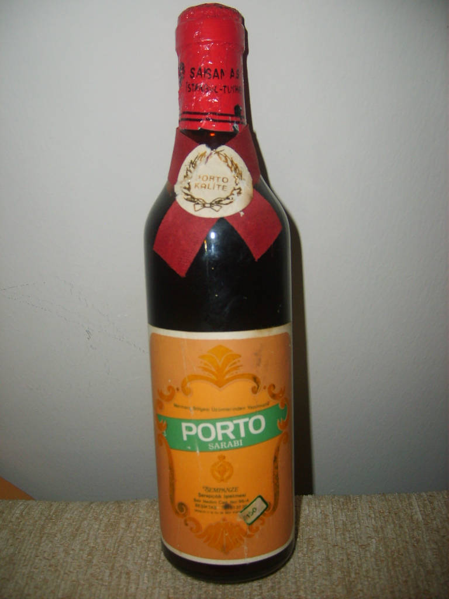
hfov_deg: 40.7
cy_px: 300
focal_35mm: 35
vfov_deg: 52.6
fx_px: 605
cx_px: 224
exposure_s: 1/30
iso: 100
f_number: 2.8
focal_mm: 5.8
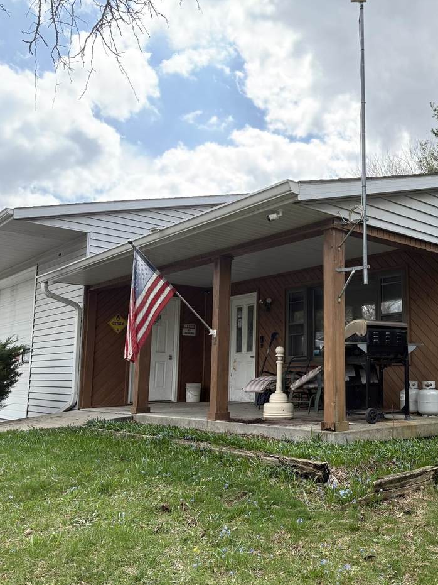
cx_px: 311
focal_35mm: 33
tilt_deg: +7.4
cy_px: 300
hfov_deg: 42.0
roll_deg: +0.0
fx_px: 557
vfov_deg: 55.4
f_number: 1.78
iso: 100
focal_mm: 6.76
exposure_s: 1/1046
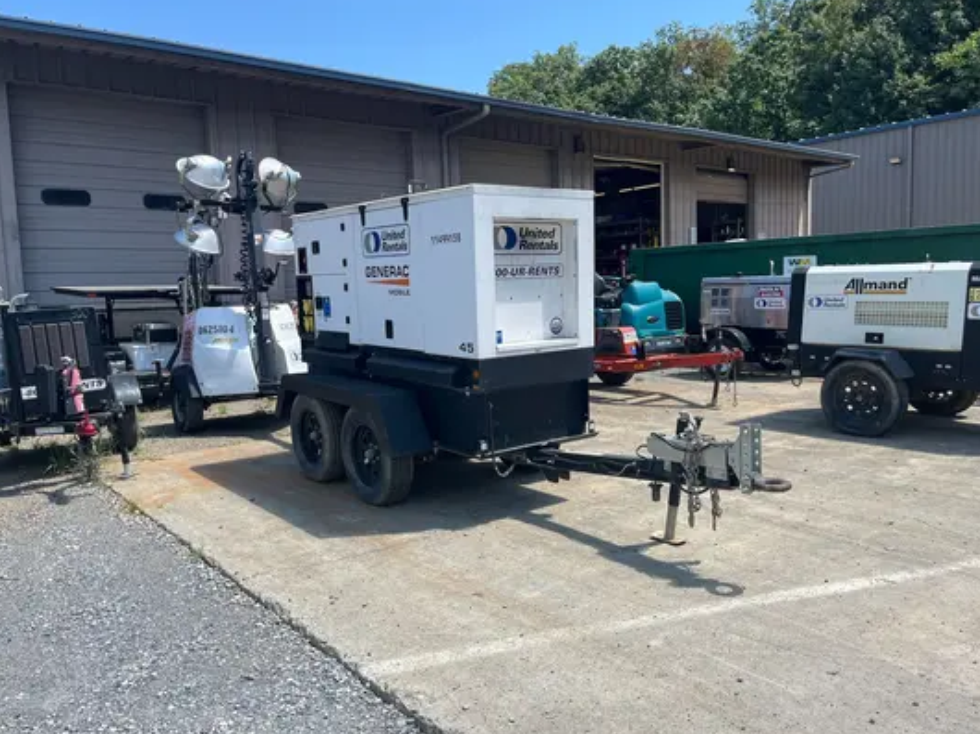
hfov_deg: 65.3
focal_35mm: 27
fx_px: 764
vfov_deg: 51.3
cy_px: 373
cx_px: 490
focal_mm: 5.1
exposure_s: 1/2137
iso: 50
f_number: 1.6
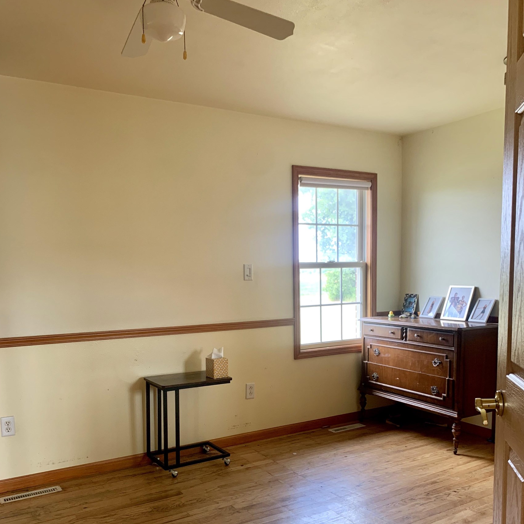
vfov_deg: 51.8
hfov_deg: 52.5
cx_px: 261
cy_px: 339
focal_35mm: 31
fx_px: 531
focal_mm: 4.25
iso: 80
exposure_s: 1/60
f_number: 1.8
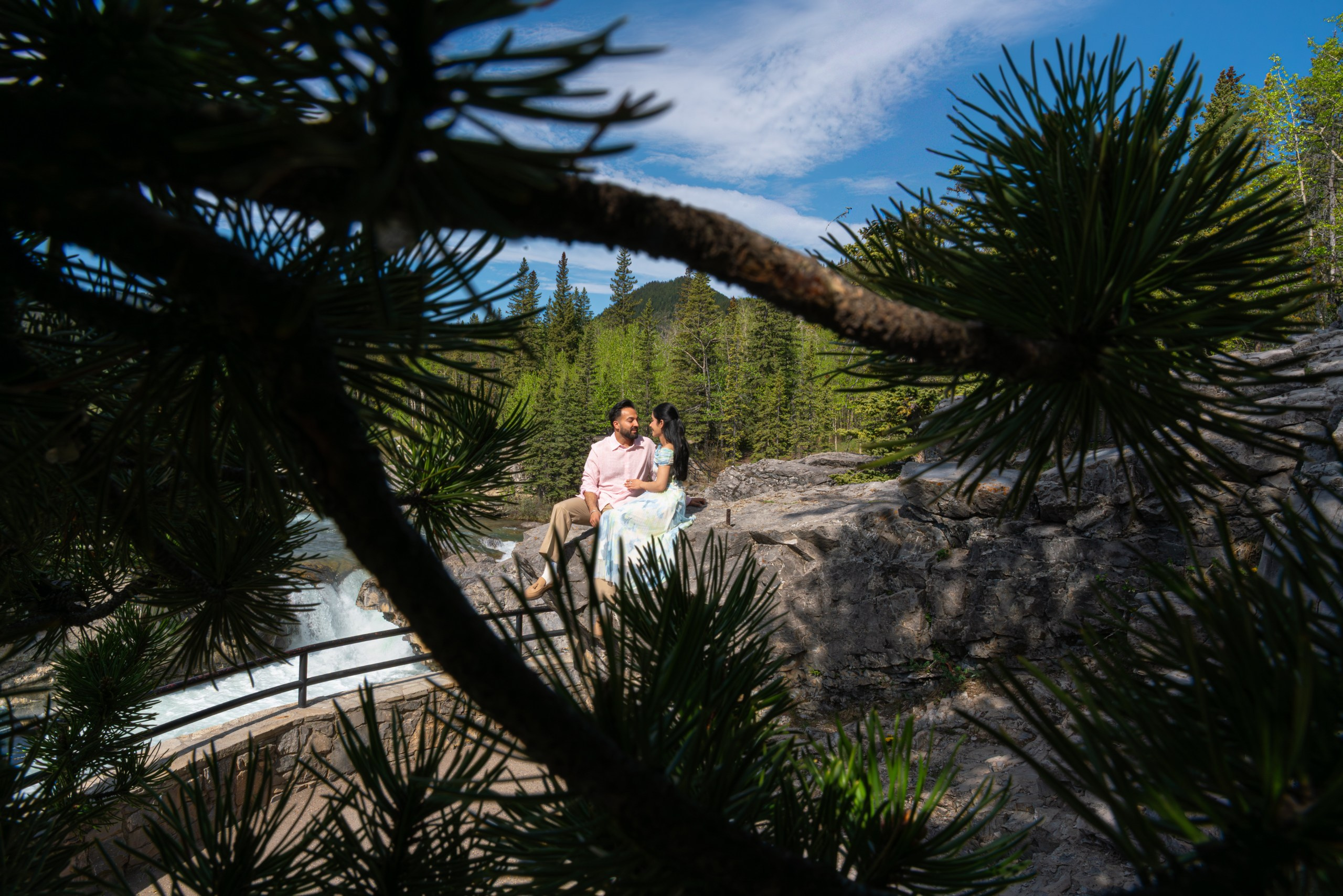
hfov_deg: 73.7
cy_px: 448
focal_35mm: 24
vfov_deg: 53.2
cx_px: 672
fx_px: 895
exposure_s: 1/200
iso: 250
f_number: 22
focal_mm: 24
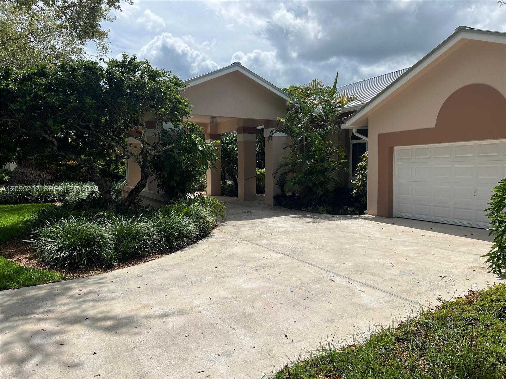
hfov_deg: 67.3
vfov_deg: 53.1
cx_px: 253
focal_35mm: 26
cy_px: 190
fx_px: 380
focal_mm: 5.7
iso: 50
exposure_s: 1/8000
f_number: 1.5
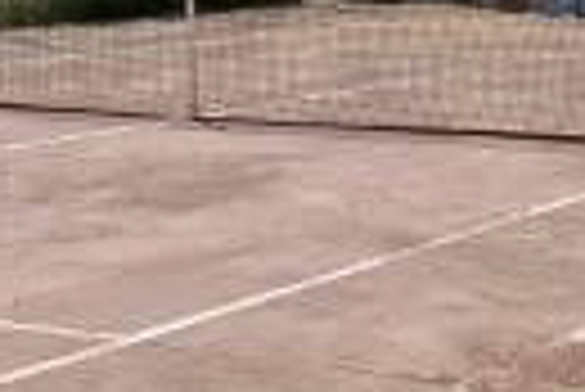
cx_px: 410
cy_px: 131
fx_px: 2001
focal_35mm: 123
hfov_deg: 16.6
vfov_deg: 11.2
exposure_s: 1/898
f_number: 1.7
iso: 50
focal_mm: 5.24
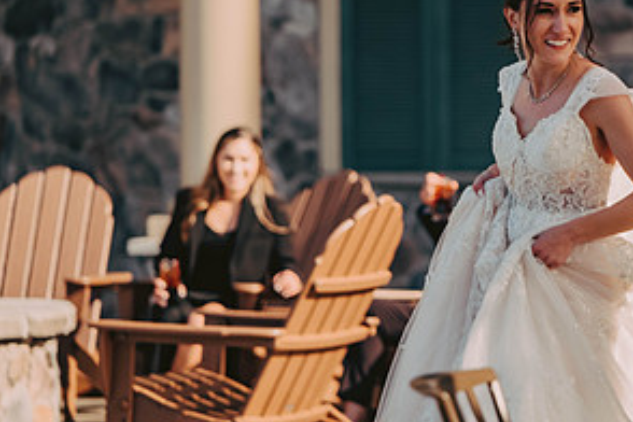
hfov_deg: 7.0
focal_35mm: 295
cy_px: 184
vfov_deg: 4.7
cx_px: 553
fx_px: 5187
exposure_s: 1/2500
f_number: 2.8
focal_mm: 145
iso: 500
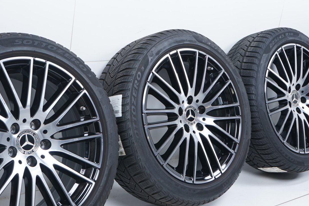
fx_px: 498
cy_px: 82
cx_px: 143
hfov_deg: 34.5
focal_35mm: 58
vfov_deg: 23.3
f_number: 7.1
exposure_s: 1/100
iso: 250
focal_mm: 33
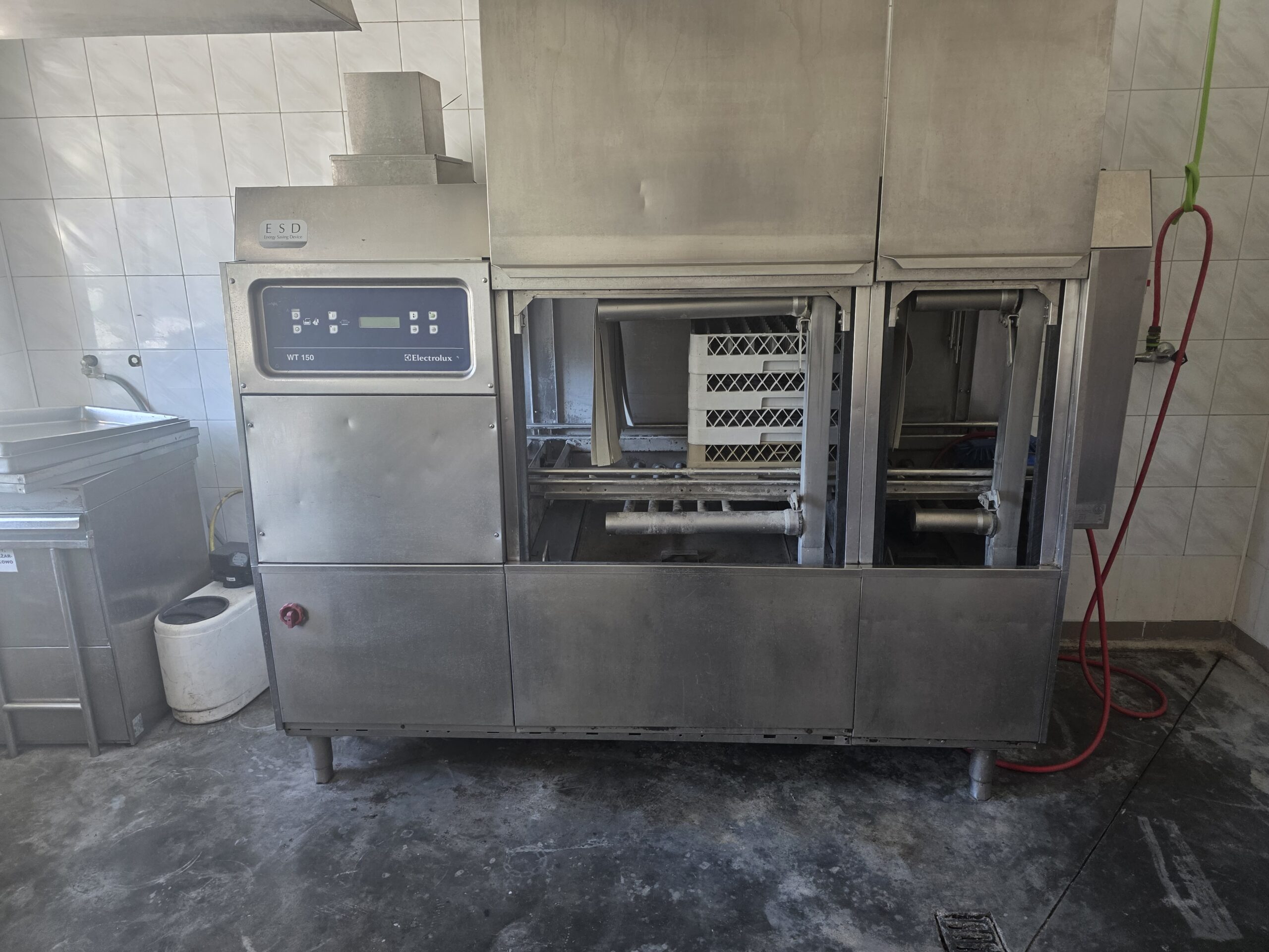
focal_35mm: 23
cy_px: 476
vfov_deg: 58.9
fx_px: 843
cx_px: 634
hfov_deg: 73.9
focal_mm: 6.3
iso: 250
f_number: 1.7
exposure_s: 1/180
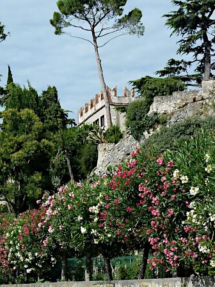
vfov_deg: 18.2
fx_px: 887
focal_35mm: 107
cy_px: 242
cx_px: 49
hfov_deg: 13.8
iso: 80
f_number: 4.5
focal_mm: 6.5
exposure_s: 1/500
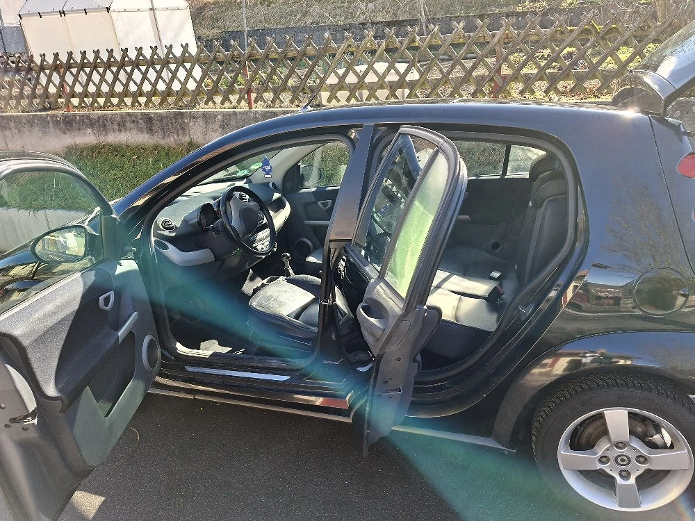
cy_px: 260
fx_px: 462
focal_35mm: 23
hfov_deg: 73.9
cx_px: 348
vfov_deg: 58.9
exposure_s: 1/303
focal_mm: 5.54
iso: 50
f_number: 1.8
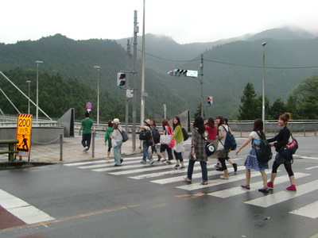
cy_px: 119
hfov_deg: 47.9
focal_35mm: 39
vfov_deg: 36.8
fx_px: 358
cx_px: 159
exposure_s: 1/250
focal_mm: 6.9
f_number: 3
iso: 64
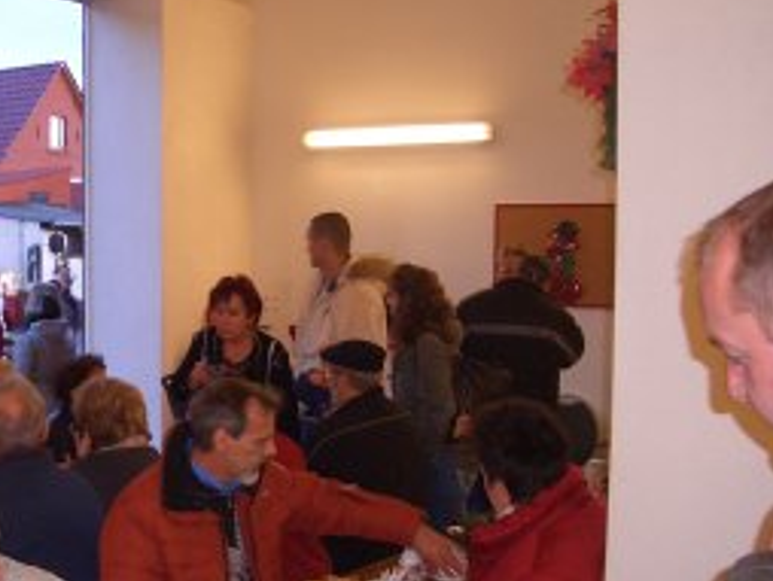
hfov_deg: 30.4
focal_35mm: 62
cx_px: 146
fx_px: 1386
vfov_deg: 23.5
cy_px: 417
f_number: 2.6
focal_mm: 5.8
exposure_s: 1/40
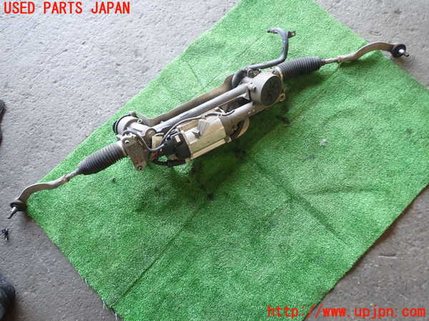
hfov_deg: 63.4
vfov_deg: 49.7
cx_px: 214
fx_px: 347
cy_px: 160
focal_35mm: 28
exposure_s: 1/50
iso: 200
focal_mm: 5.05
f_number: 2.2
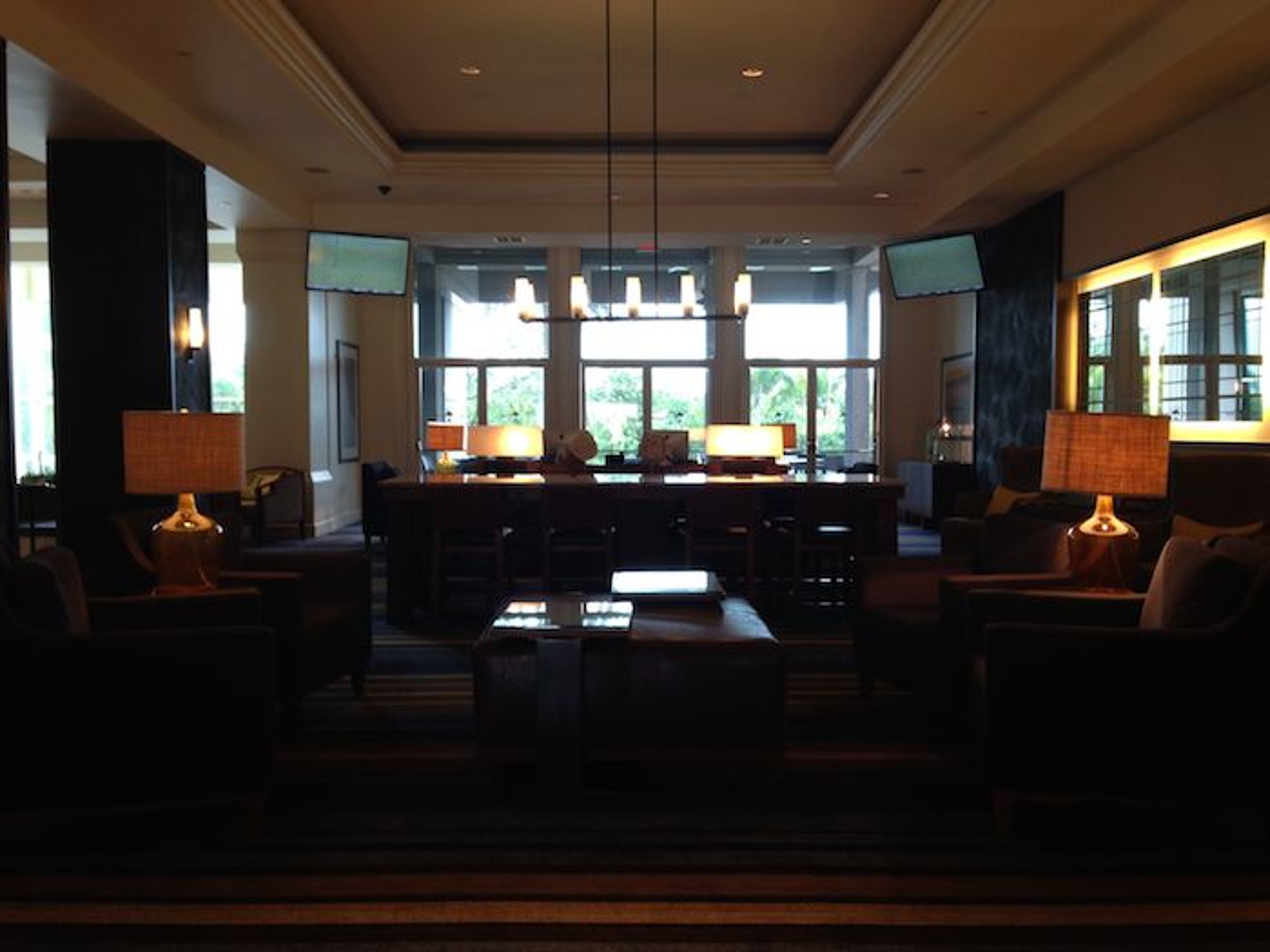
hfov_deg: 55.4
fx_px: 1211
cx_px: 635
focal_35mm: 33
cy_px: 476
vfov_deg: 42.9
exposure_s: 1/20
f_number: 2.4
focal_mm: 4.12
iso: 50
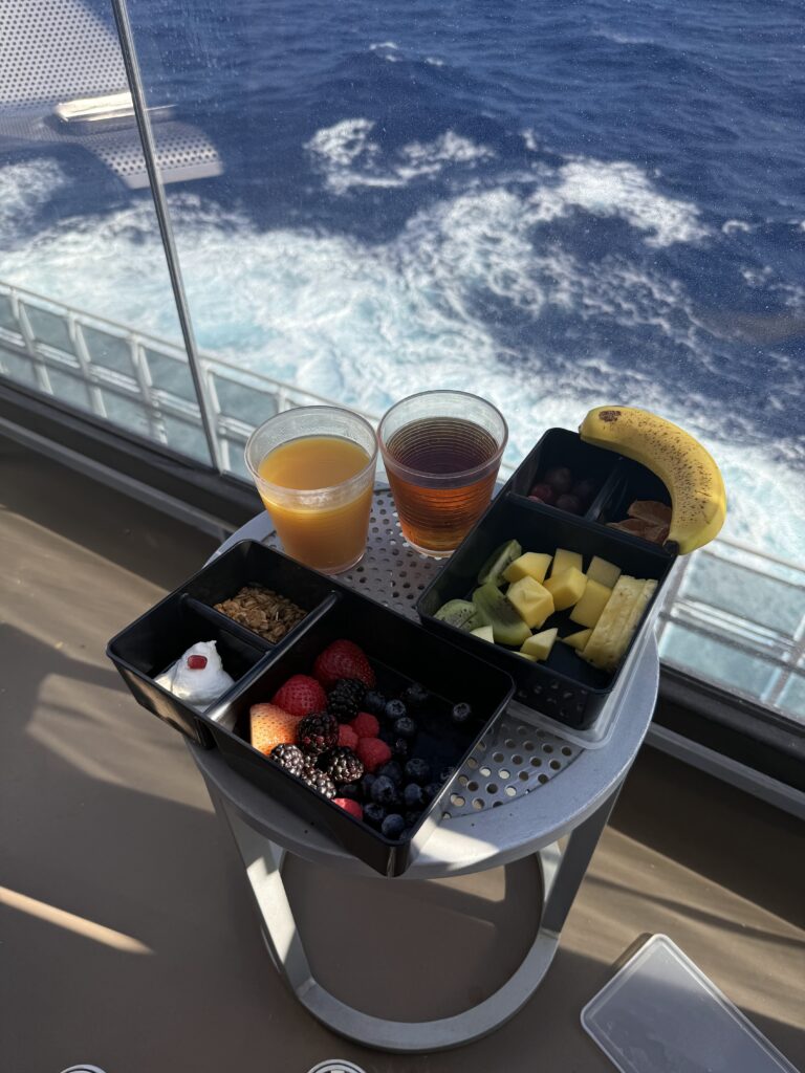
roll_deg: +0.6
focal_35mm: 24
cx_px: 402
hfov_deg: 56.8
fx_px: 744
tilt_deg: -44.1
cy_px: 536
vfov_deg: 71.6
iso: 80
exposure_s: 1/858
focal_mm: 6.76
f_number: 1.78
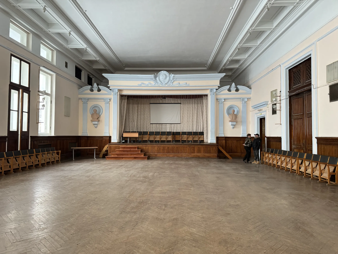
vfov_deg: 56.8
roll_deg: -0.4
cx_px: 169
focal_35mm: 24
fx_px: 234
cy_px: 127
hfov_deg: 71.6
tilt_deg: +2.5
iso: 800
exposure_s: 1/50
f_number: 1.78
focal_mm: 6.86
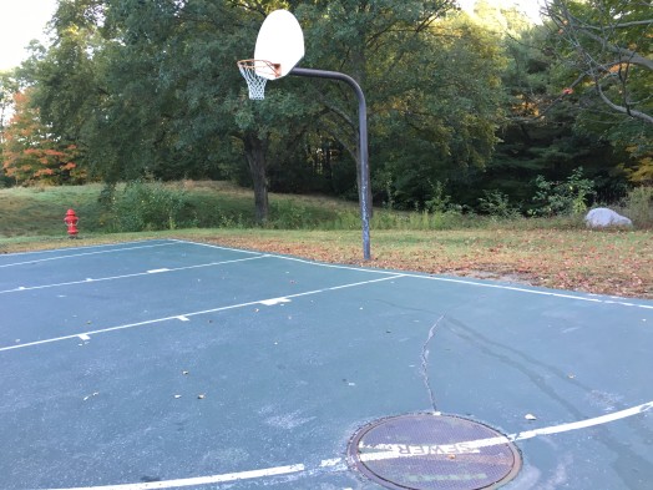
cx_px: 326
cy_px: 245
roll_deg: +3.6
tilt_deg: -6.4
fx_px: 547
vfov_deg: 48.2
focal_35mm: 29
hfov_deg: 61.7
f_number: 2.2
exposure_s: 1/30
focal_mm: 4.15
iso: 32
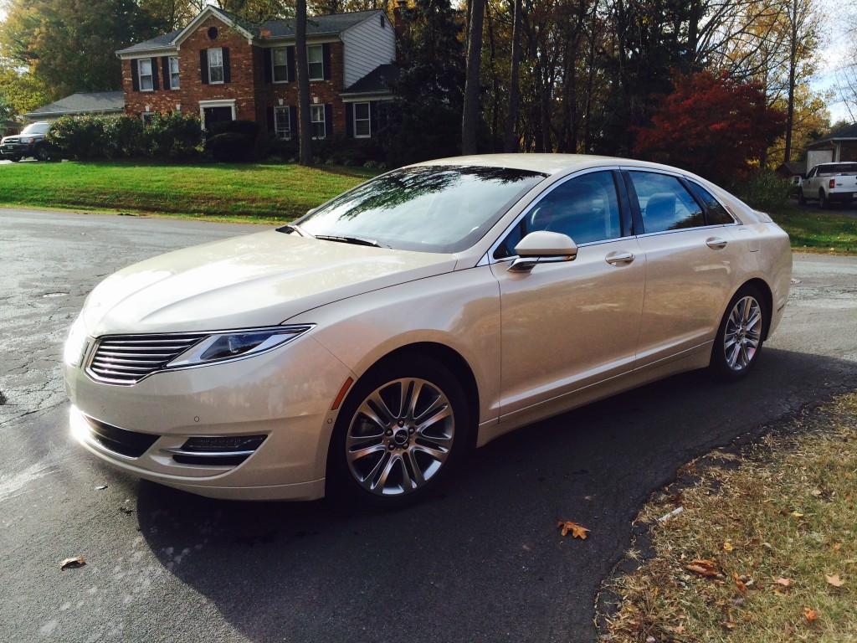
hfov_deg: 60.0
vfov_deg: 46.8
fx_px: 743
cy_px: 322
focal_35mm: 30
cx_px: 428
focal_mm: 4.12
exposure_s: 1/774
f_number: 2.2
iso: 32
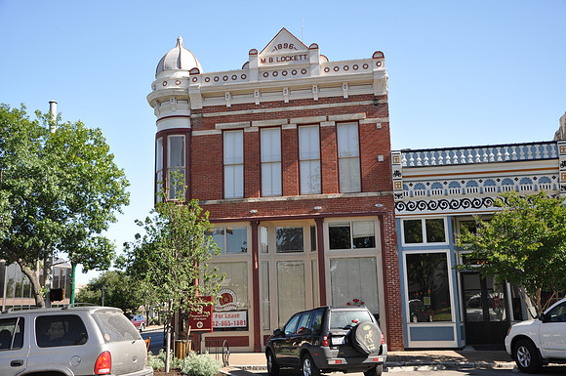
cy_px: 188
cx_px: 283
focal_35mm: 38
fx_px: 589
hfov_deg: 51.3
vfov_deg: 35.4
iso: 200
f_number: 5.6
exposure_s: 1/125
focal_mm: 25
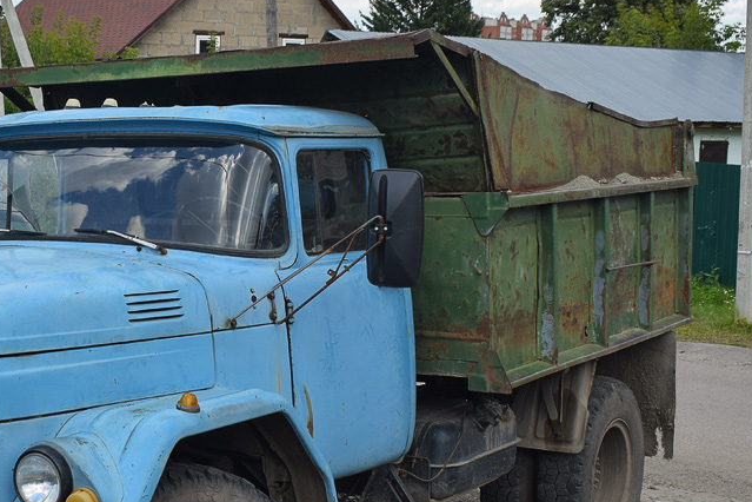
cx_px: 152
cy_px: 324
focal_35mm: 62
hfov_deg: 31.6
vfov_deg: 21.8
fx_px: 1295
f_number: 5.6
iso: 200
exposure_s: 1/640
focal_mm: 22
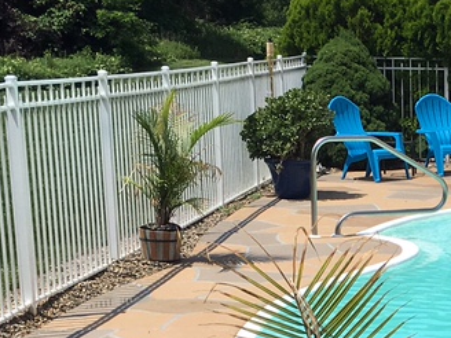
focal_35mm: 113
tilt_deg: -15.4
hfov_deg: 16.5
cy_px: 436
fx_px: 1472
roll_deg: -1.2
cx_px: 587
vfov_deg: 12.7
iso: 25
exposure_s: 1/2481
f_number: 2.2
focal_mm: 4.15
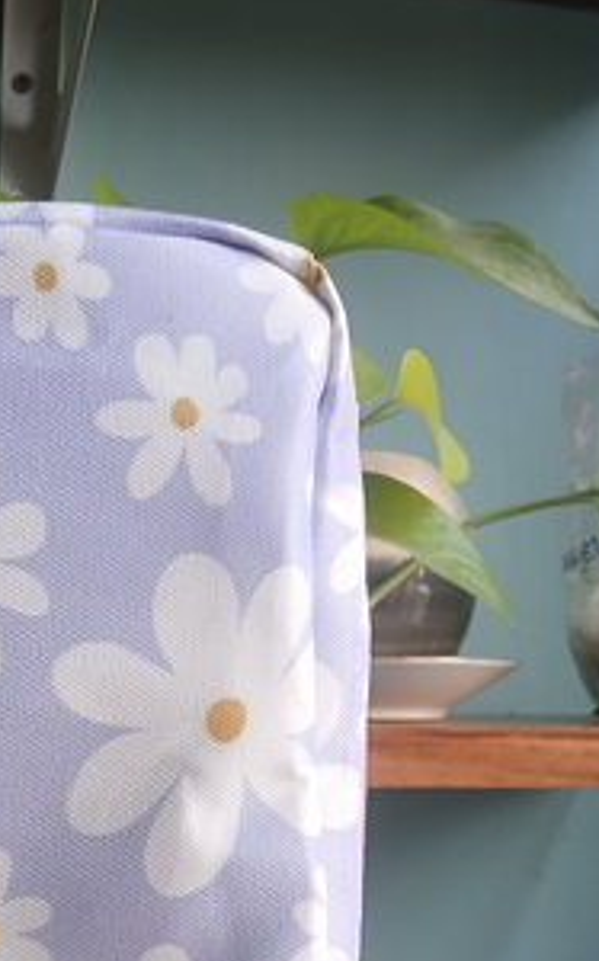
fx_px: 1282
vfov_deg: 40.2
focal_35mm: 49
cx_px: 48
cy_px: 687
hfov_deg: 25.4
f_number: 1.8
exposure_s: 1/50
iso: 200
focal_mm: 3.98
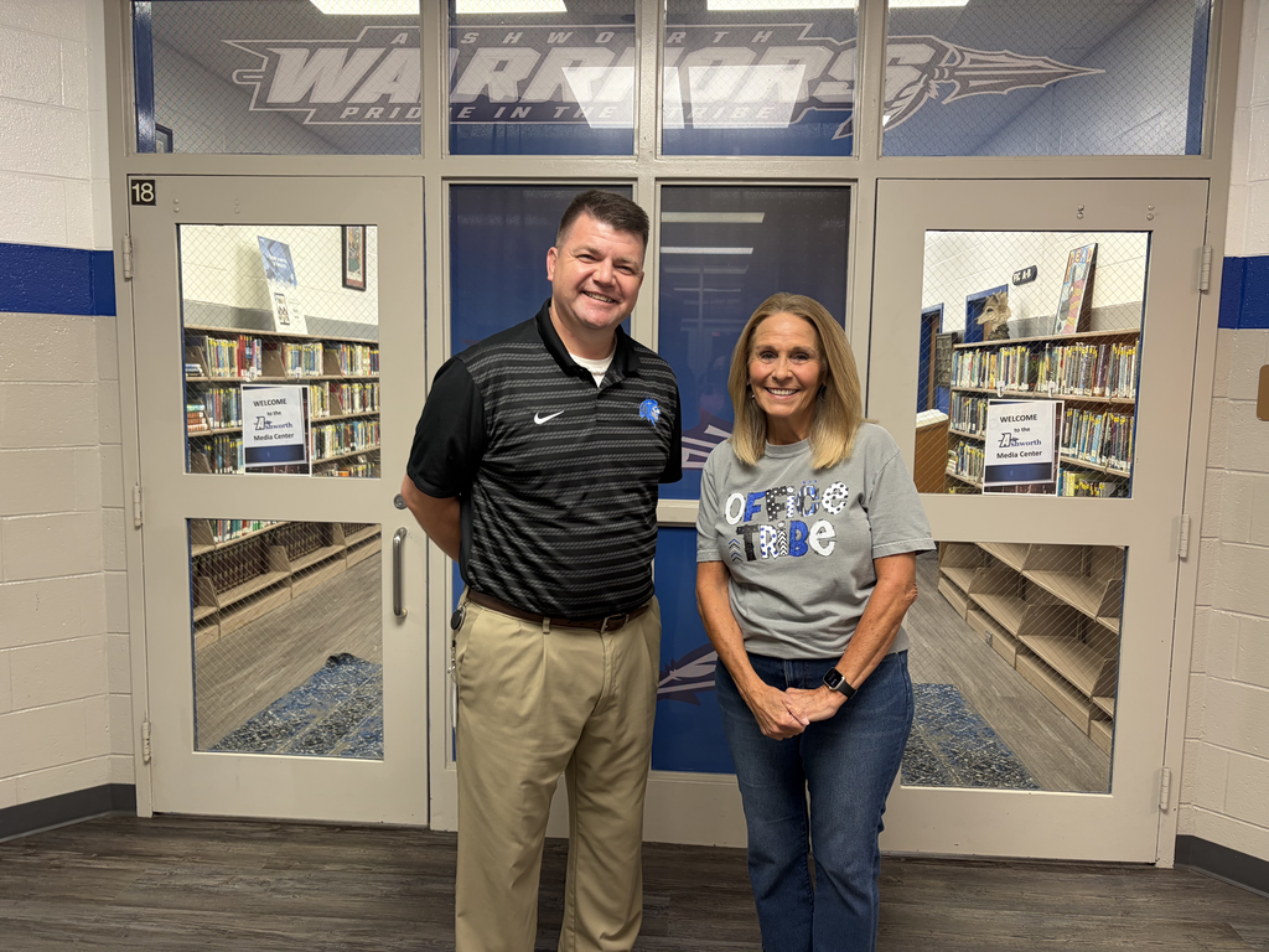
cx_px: 634
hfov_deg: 67.3
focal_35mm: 26
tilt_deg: -5.2
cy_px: 476
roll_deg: -1.1
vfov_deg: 53.1
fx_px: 953
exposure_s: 1/60
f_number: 1.6
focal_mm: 5.96
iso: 100
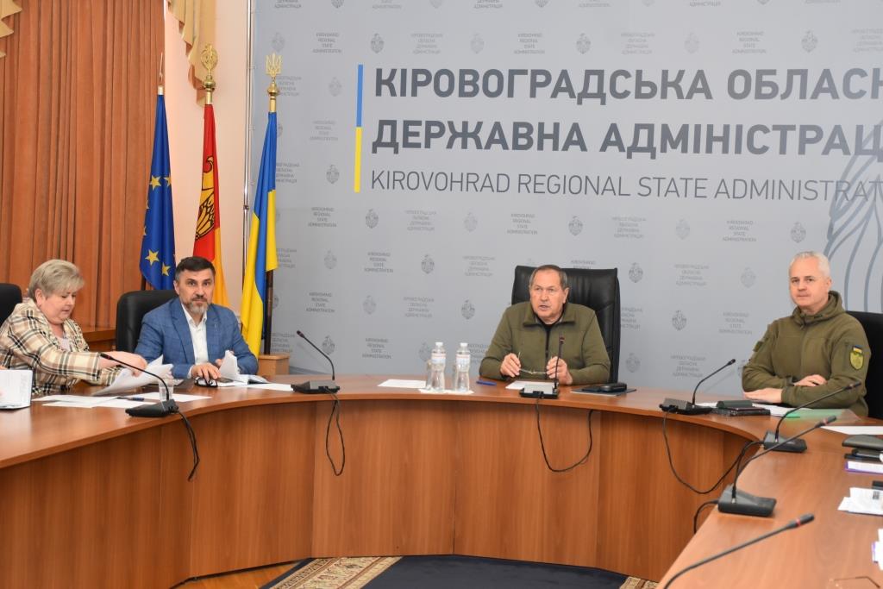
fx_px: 1472
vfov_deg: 22.6
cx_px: 442
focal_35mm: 60
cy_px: 294
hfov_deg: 33.4
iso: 1100
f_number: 4.5
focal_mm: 40
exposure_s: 1/125
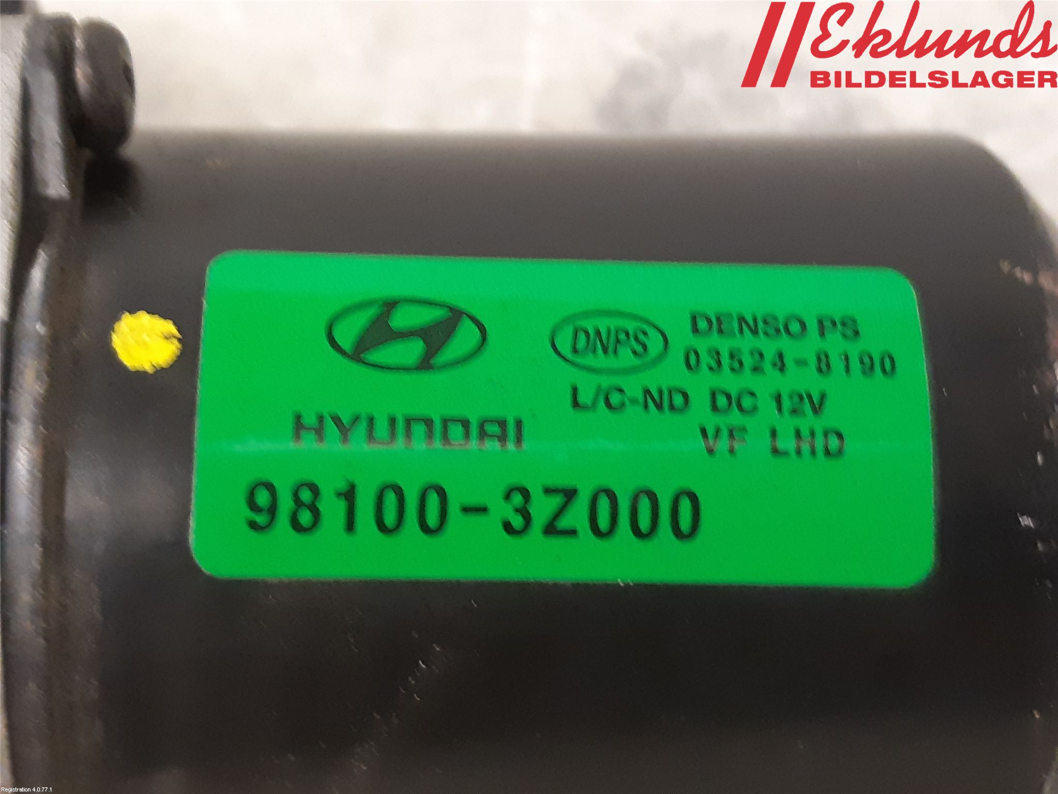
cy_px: 397
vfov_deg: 53.1
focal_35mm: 26
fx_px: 795
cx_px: 529
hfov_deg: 67.3
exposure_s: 1/25
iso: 250
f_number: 1.7
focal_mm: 3.93
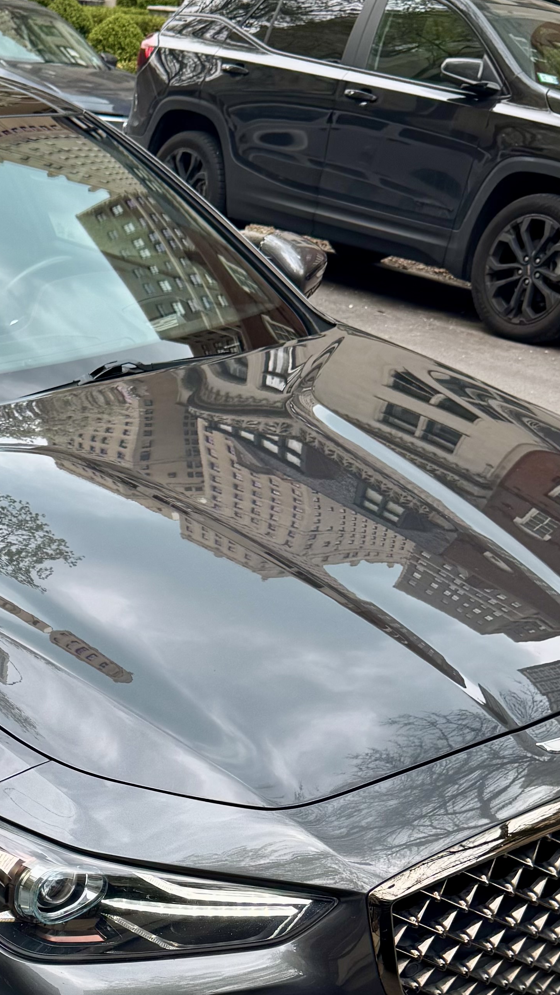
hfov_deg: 20.1
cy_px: 790
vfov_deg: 34.9
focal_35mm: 58
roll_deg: -3.7
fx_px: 1531
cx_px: 14
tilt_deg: -27.9
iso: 80
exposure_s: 1/700
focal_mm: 6.76
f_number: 1.78
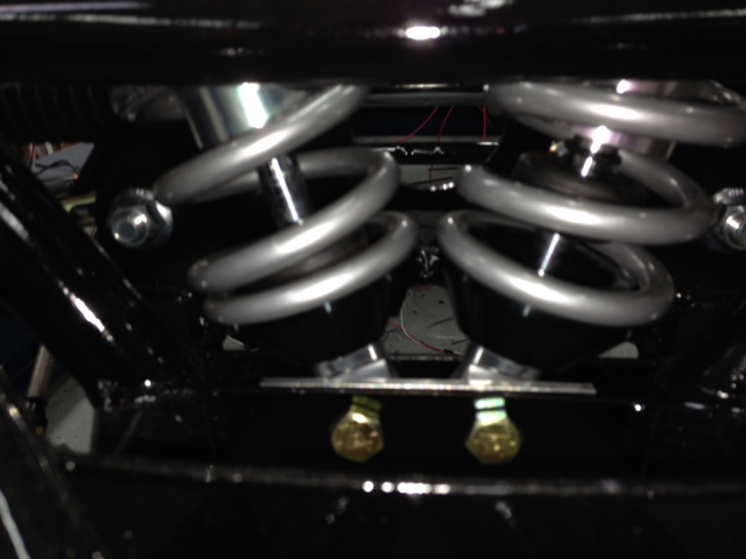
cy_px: 280
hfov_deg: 55.4
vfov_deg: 42.9
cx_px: 373
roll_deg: +0.9
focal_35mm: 33
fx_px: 711
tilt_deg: -20.6
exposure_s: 1/32
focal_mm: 4.12
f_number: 2.4
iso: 50
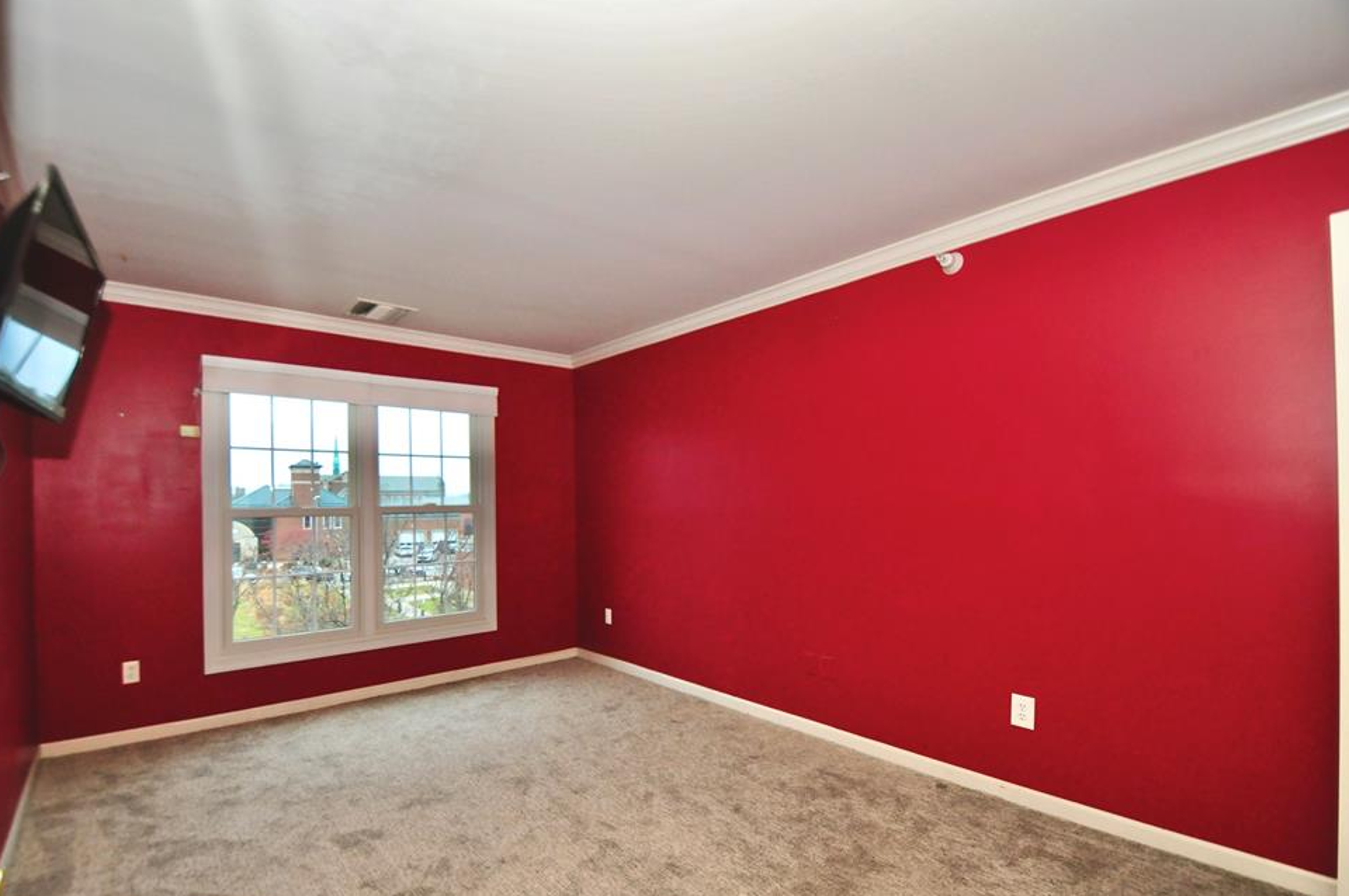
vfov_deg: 73.6
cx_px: 637
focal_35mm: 16
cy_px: 468
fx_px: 599
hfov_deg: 96.7
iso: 1000
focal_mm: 10
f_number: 4
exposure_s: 1/125
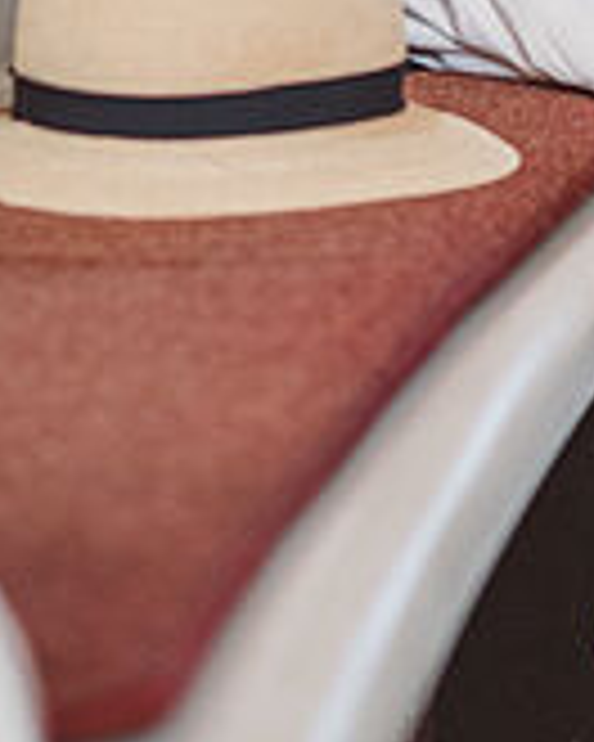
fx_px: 4725
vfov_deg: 8.4
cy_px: -854
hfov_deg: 7.2
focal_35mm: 215
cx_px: 248
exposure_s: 1/250
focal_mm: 35
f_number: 1.4
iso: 200
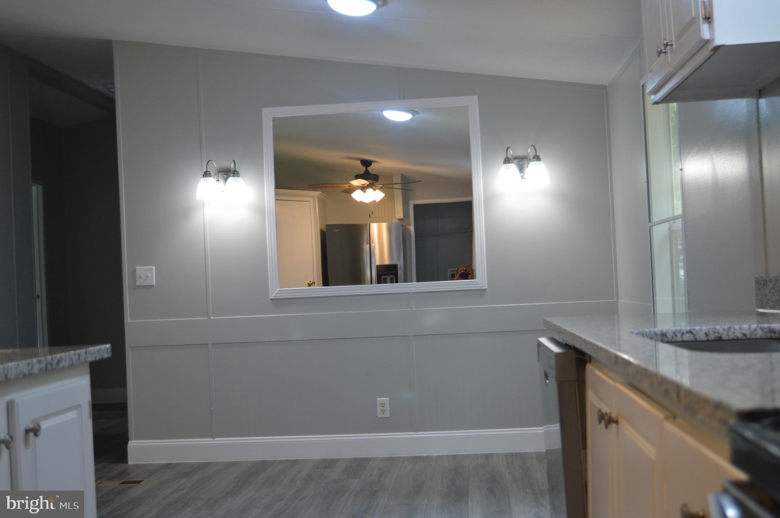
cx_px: 390
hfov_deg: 43.6
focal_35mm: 45
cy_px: 259
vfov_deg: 29.8
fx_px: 974
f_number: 4.2
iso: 450
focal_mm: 30
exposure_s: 1/60
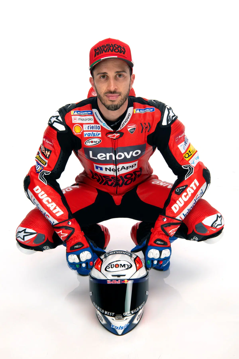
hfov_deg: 24.2
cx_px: 120
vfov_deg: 35.6
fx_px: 558
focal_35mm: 56
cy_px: 180
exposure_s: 1/160
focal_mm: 56
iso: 31
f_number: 16
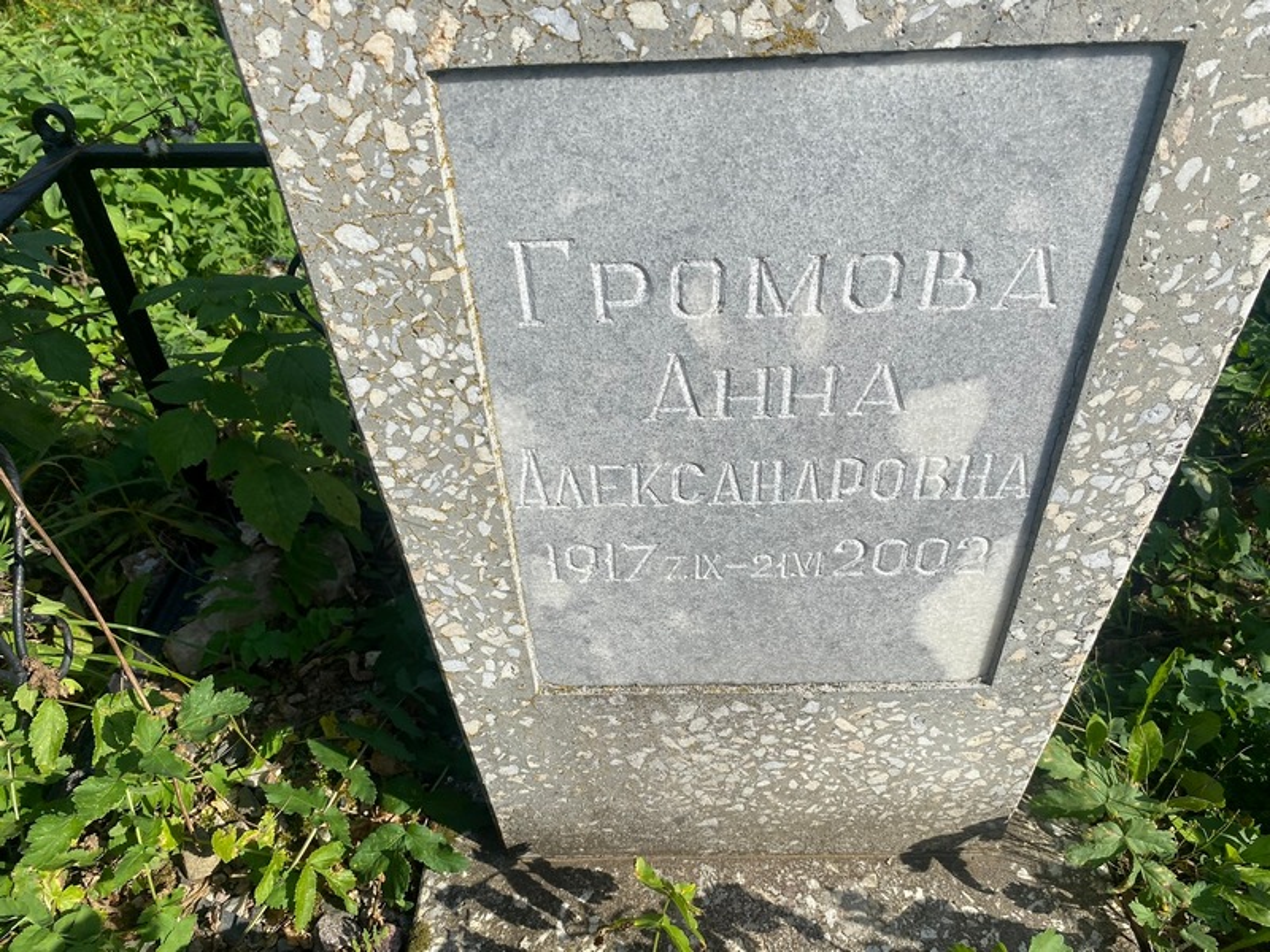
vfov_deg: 53.1
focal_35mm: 26
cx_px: 635
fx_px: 954
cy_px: 476
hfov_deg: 67.3
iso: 32
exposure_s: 1/2890
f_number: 1.8
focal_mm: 4.25
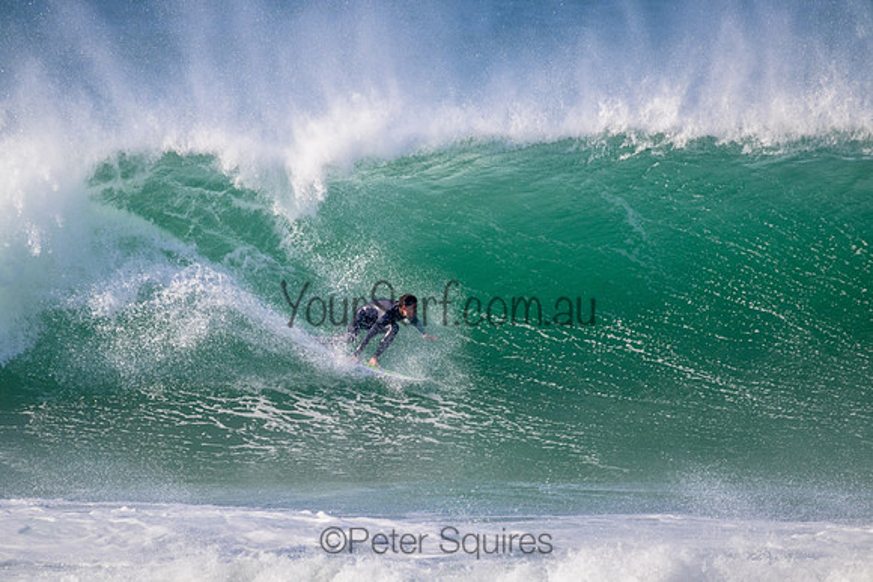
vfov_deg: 1.7
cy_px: 291
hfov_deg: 2.6
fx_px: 19404
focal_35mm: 800
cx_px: 436
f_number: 11
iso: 2200
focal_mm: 800
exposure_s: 1/2000
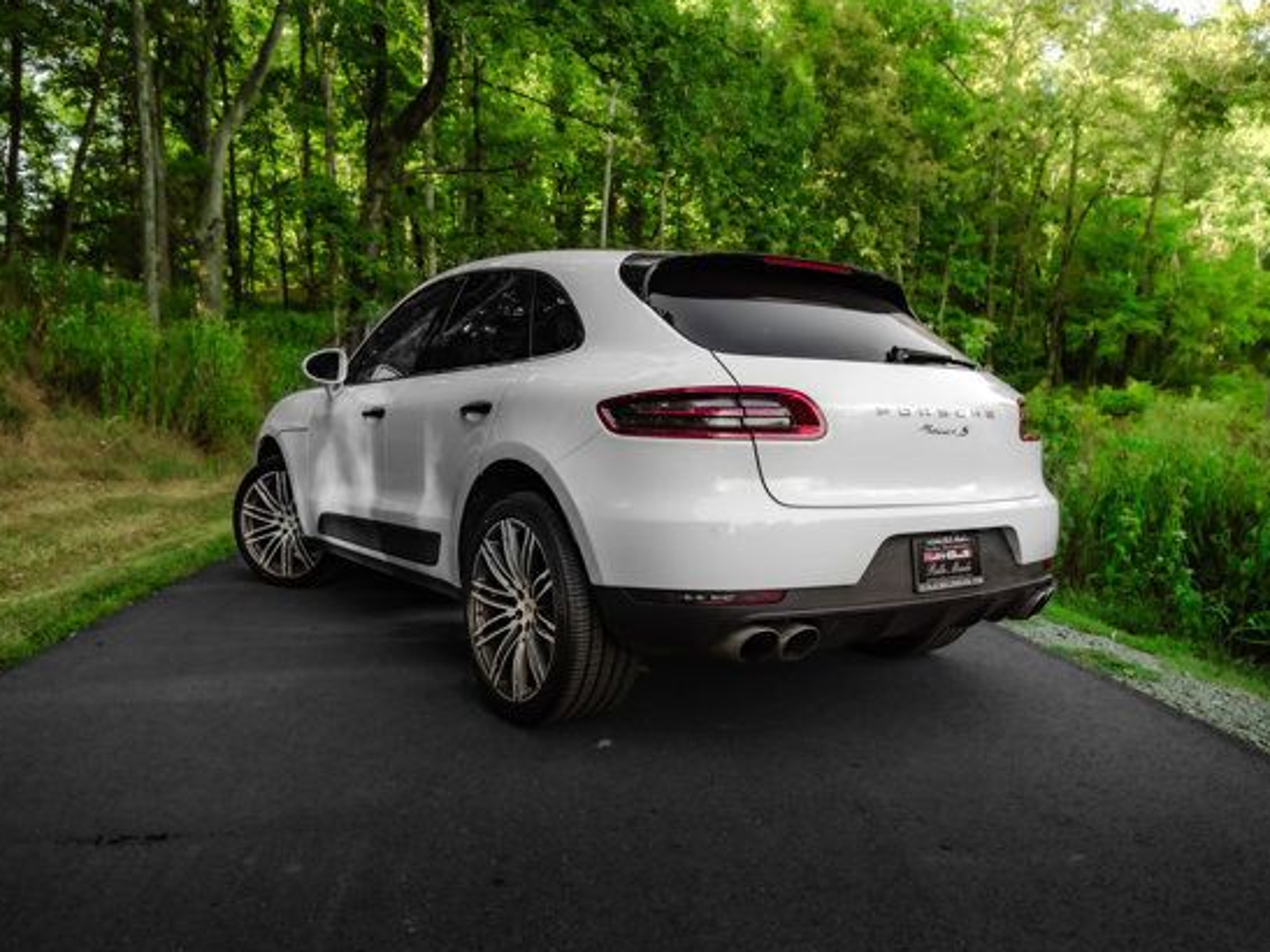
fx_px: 990
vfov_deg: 51.3
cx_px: 652
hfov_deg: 65.3
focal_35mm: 27
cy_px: 470
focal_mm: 24
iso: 640
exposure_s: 1/500
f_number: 4
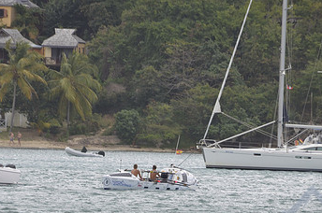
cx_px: 147
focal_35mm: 632
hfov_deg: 3.3
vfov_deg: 2.2
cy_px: 132
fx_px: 5642
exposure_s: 1/500
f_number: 6.3
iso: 250
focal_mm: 250
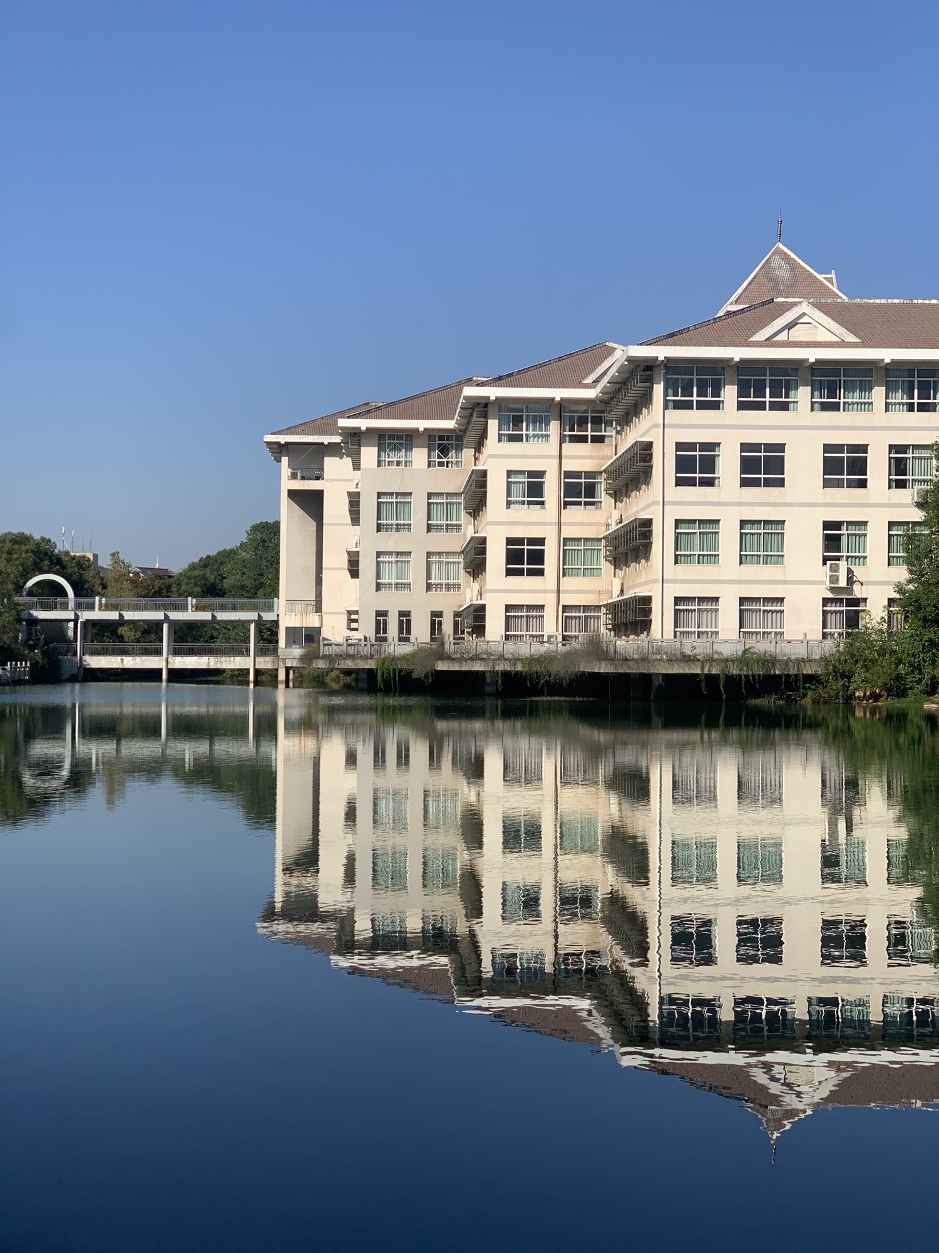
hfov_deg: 28.0
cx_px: 470
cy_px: 626
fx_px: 1881
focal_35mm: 52
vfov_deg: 36.8
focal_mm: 6
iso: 16
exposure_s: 1/1776
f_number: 2.4
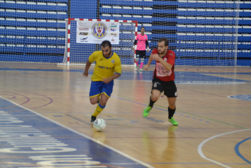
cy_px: 84
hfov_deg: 14.4
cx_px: 126
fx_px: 993
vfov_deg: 9.6
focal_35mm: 142
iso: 1600
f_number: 5.6
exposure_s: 1/125
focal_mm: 95
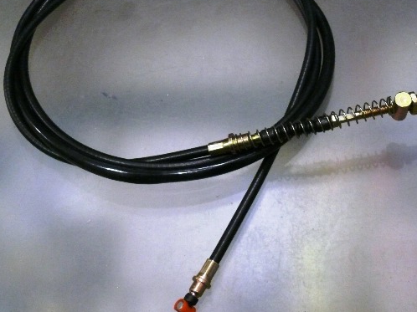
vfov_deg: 32.1
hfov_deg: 41.9
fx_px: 542
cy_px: 135
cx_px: 248
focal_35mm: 45
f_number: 2.8
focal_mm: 7.4
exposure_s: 1/20
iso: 800
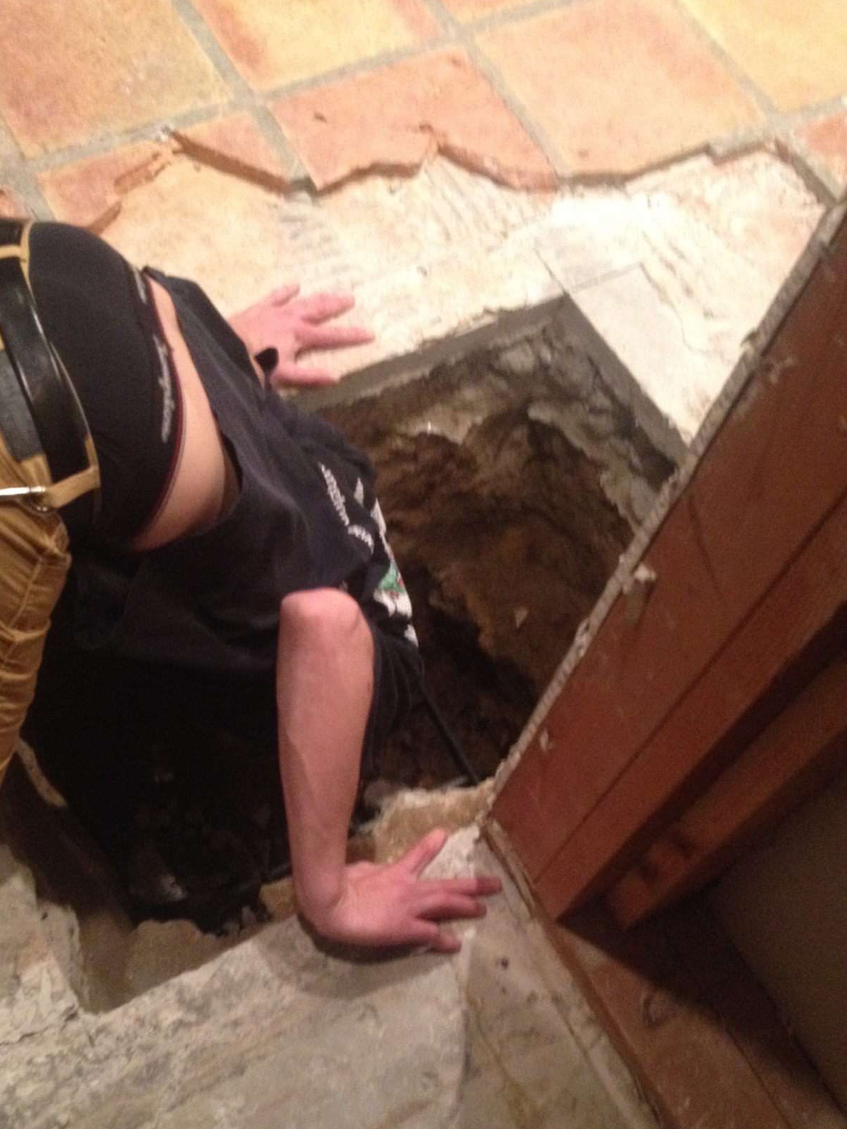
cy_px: 717
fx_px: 1468
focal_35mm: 45
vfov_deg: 41.7
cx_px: 304
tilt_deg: -65.1
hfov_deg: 32.0
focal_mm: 4.28
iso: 320
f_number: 2.4
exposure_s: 1/20
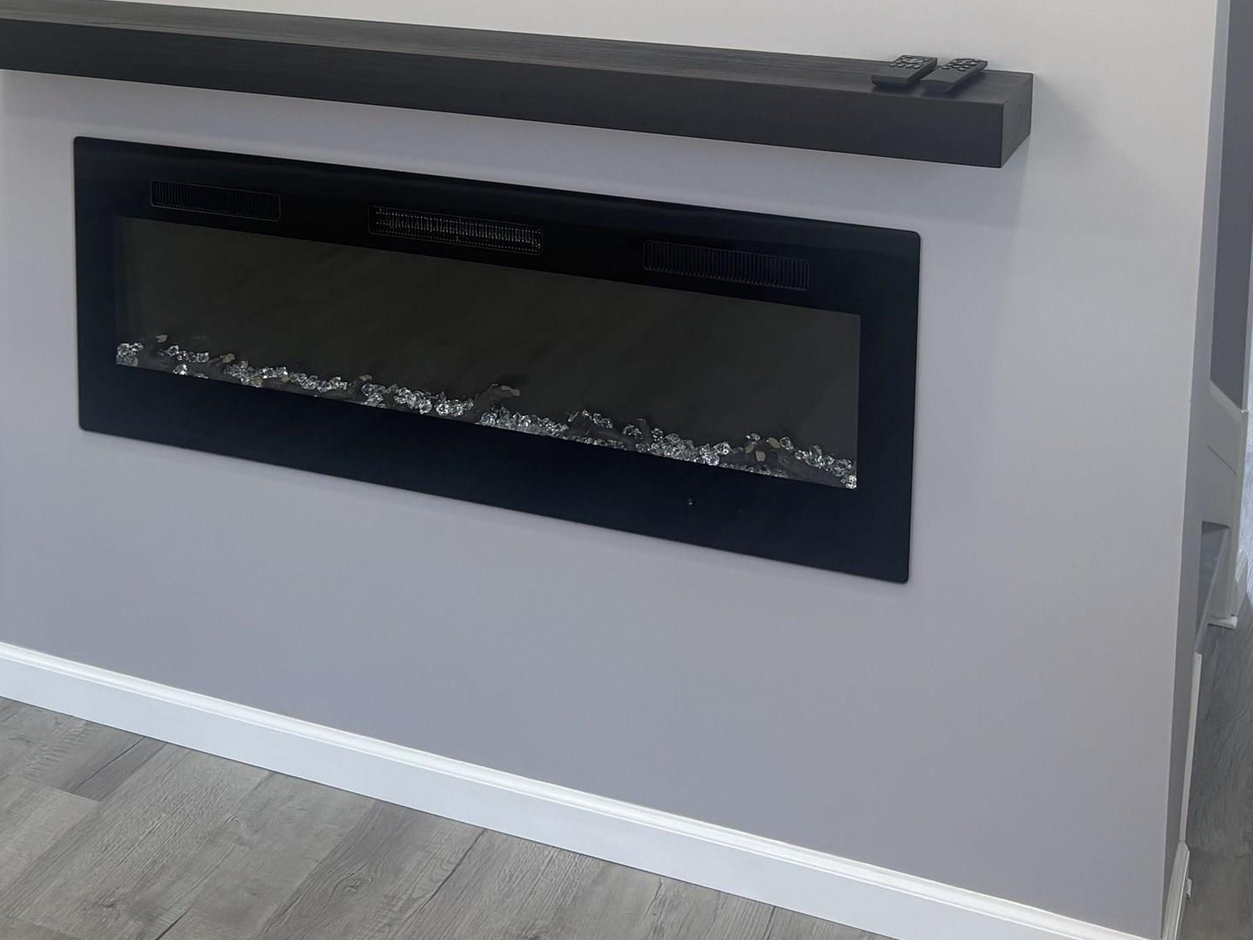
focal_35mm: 55
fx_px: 1991
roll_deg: +0.6
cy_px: 2
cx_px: 425
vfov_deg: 25.3
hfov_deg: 34.6
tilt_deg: -7.5
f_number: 1.6
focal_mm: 5.96
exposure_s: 1/121
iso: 64
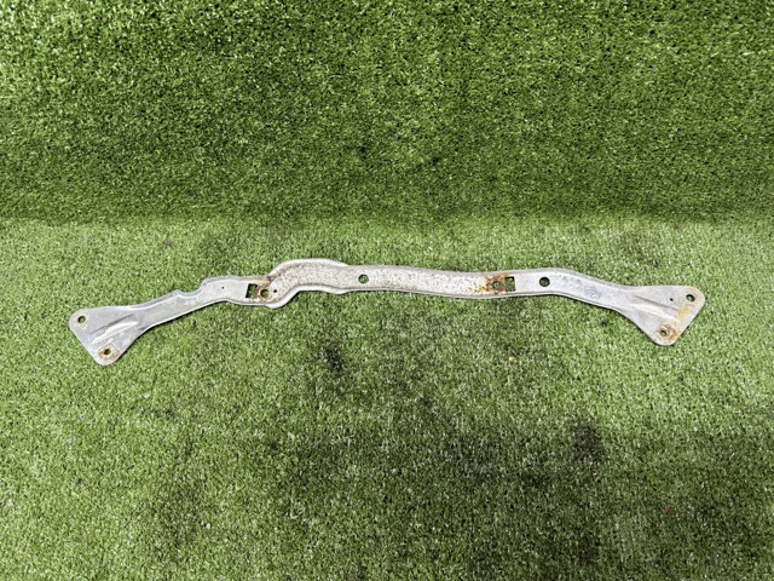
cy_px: 290
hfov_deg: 71.6
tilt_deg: -56.3
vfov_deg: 56.8
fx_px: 537
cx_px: 387
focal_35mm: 24
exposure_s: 1/69
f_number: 1.78
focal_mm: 6.76
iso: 200
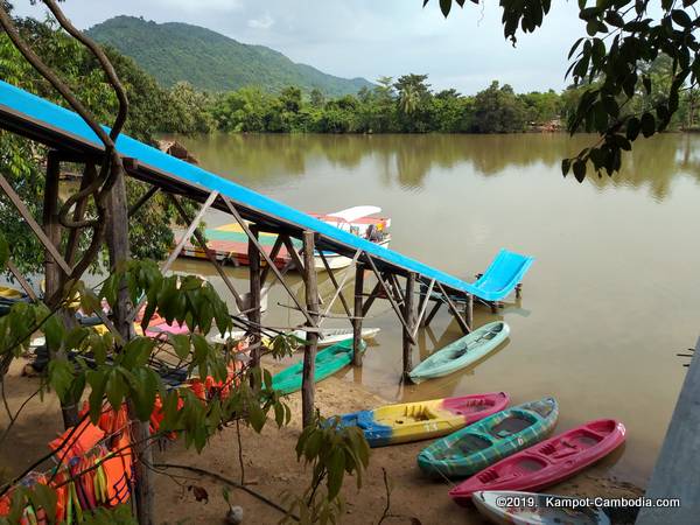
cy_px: 262
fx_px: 526
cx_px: 350
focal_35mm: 26
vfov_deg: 53.1
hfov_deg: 67.3
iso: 40
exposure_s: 1/1219
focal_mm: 3.93
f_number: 1.7
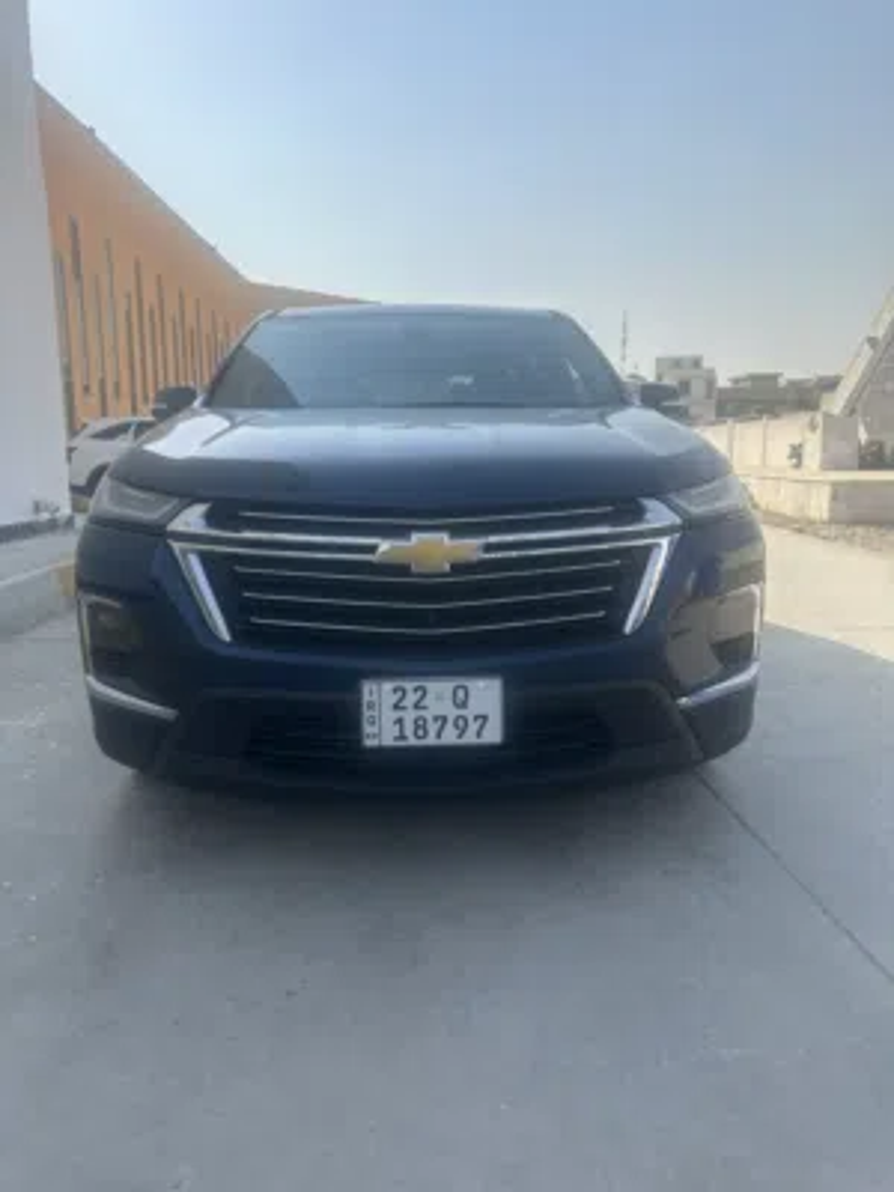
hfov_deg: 56.8
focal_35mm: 24
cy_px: 596
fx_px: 826
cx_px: 447
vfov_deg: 71.6
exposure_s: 1/3717
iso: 80
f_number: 1.78
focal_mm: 6.86
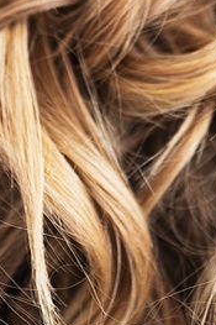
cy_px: -186
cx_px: 41
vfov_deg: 7.1
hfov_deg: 4.8
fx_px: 2568
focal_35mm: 285
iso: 320
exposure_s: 1/160
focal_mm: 50
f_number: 1.8
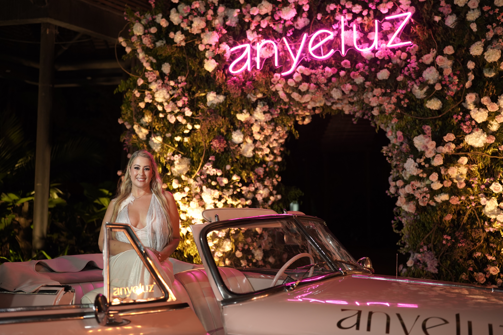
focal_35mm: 36
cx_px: 249
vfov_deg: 36.9
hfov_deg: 53.1
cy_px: 165
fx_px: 503
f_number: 2
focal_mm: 35
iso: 1000
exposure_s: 1/125
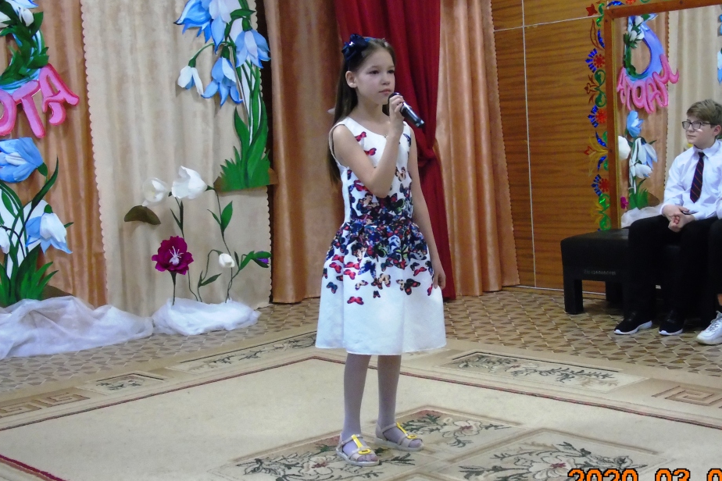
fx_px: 1063
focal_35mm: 53
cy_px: 244
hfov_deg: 37.5
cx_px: 388
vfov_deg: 25.5
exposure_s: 1/25
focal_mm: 8.2
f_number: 4.1
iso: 800
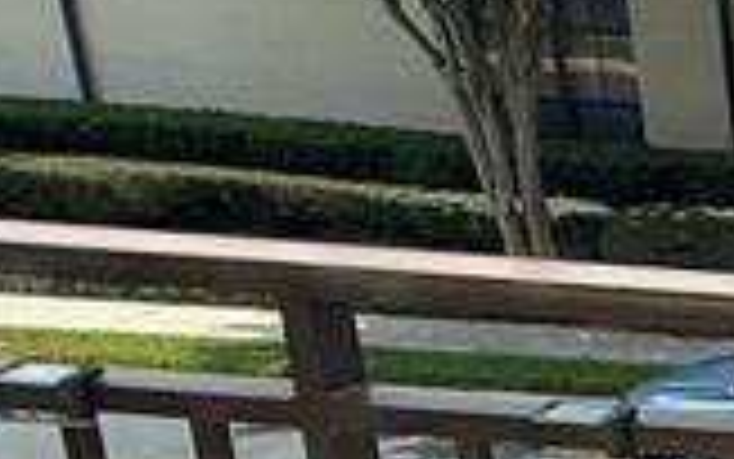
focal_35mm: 93
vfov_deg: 13.8
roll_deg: -3.7
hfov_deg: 14.5
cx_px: 1765
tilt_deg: -18.1
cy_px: 472
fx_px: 1861
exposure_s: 1/770
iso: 50
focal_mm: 2.22
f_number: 2.2
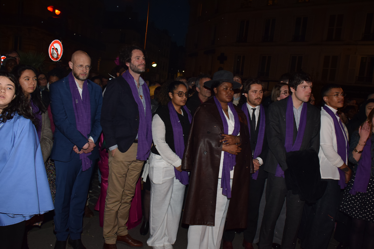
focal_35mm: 32
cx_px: 187
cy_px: 124
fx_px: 327
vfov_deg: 41.7
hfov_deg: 59.5
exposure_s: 1/60
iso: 1000
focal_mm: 21
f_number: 7.1
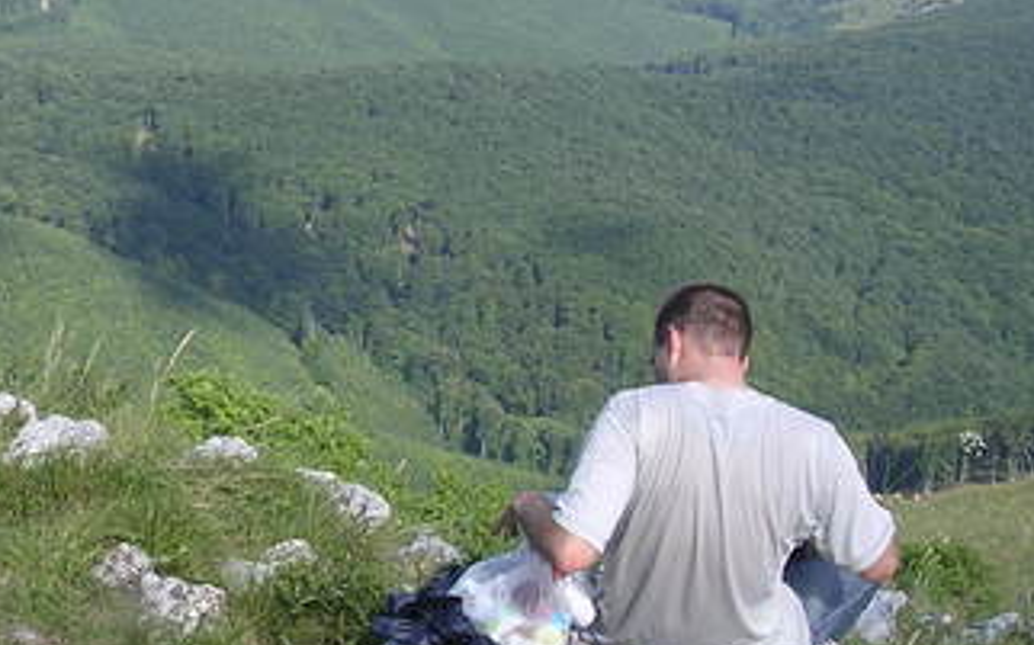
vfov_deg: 16.3
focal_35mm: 80
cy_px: 279
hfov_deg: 25.0
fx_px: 2254
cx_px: 90
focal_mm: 5.8
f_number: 2.8
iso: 100
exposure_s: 1/539
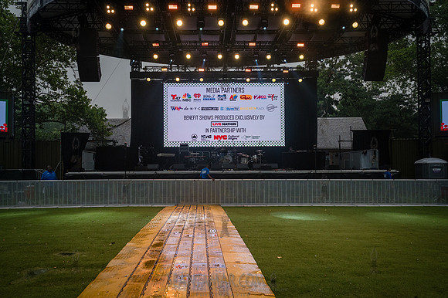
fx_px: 447
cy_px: 149
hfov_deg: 53.2
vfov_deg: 36.9
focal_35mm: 36
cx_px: 224
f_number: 5.6
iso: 1000
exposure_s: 1/1600
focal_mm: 35
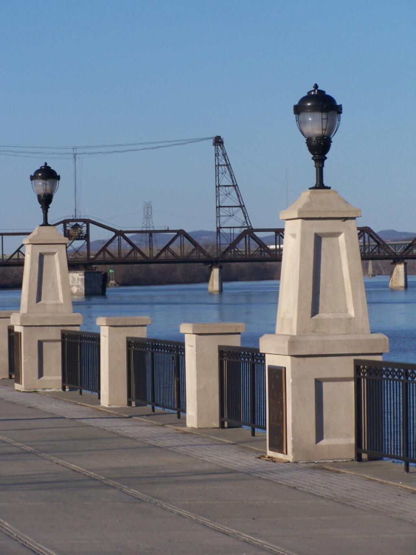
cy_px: 278
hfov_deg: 10.7
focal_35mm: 139
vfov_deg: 14.2
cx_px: 208
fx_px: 2227
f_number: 4.5
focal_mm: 23.1
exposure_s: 1/800
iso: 80
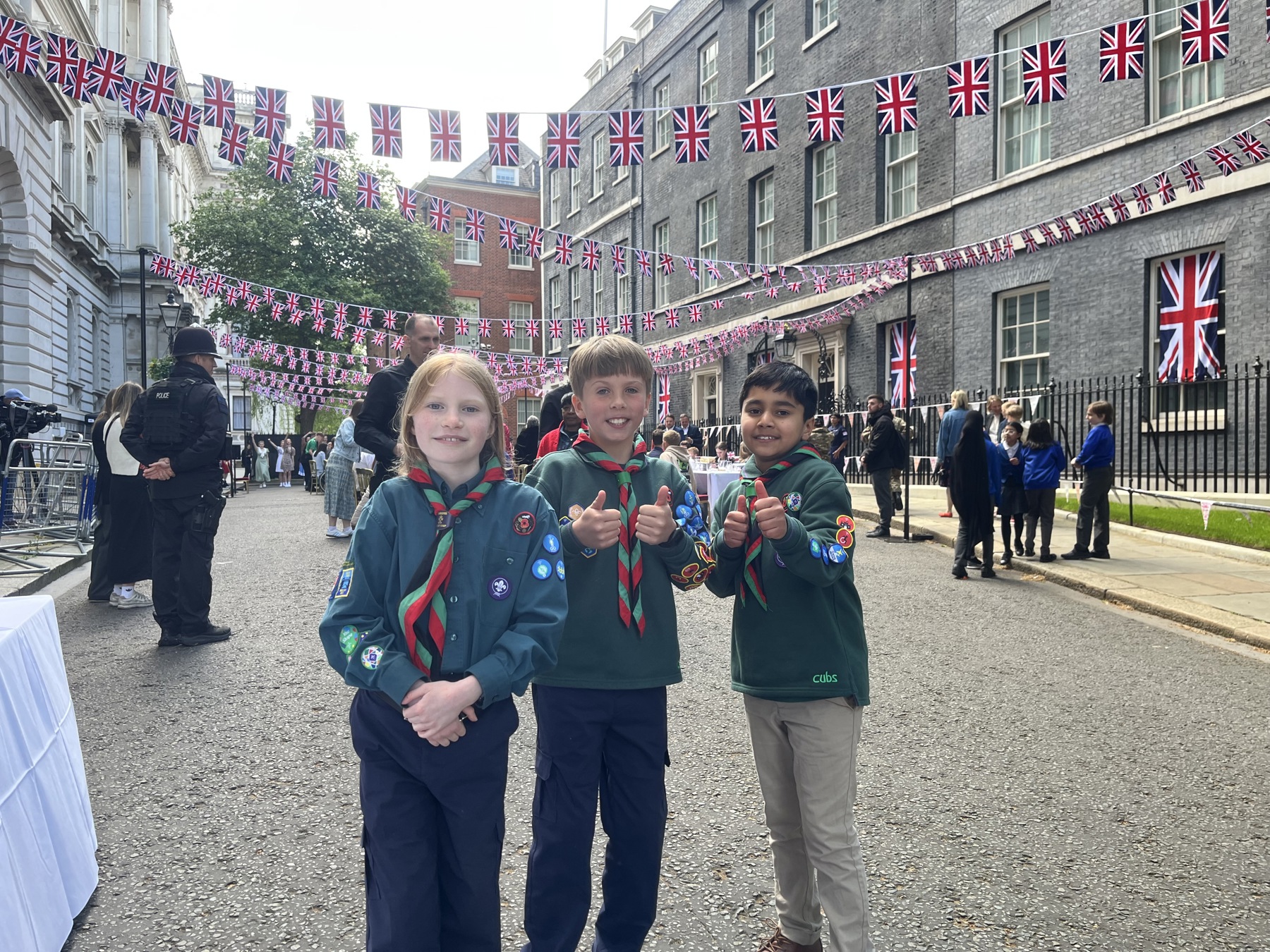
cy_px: 476
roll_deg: +0.1
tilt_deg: -1.1
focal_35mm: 26
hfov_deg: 67.3
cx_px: 635
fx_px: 954
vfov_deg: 53.1
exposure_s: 1/122
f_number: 1.6
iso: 32
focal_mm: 5.1
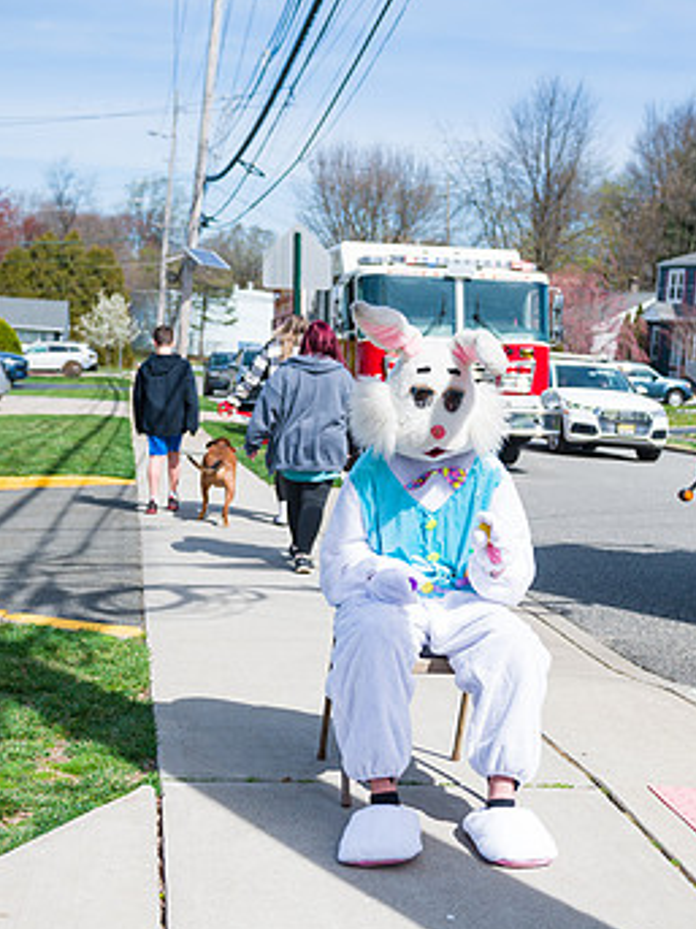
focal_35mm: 52
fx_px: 1395
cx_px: 474
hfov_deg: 27.8
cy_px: 512
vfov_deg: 36.8
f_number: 4
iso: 200
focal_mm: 32
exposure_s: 1/3200
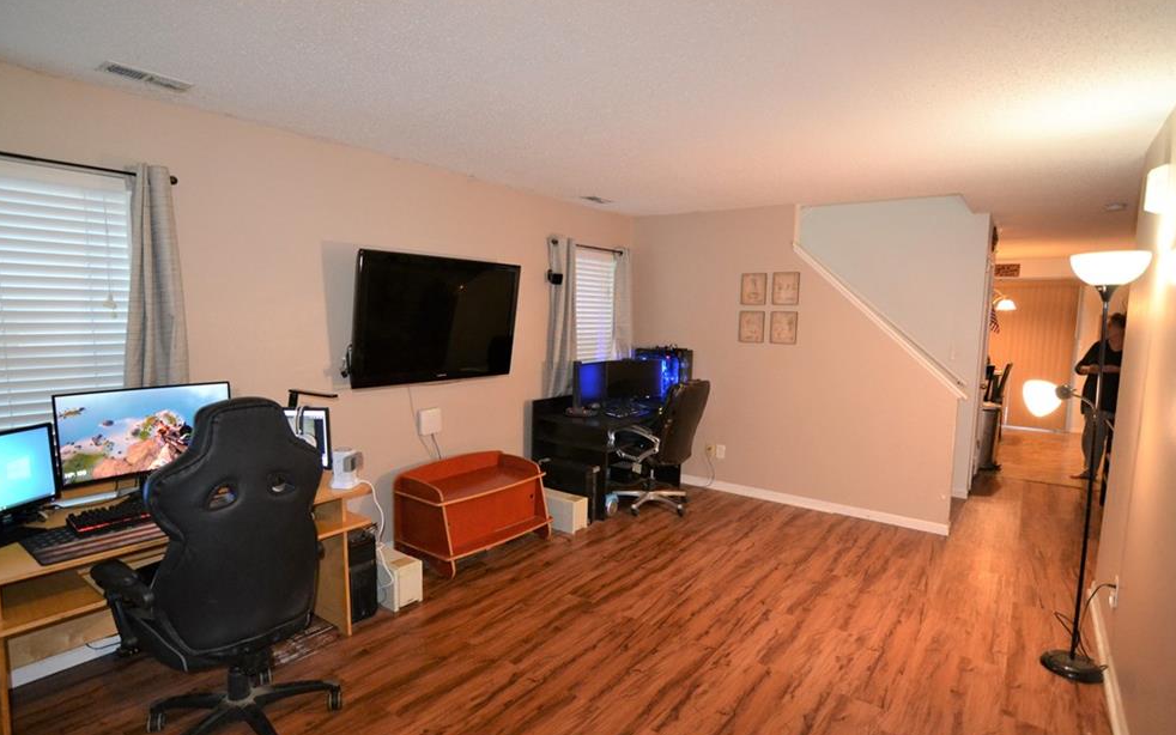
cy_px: 375
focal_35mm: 18
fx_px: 562
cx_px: 582
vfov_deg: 66.4
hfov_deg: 92.6
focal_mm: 11
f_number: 2.8
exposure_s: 1/60
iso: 1800
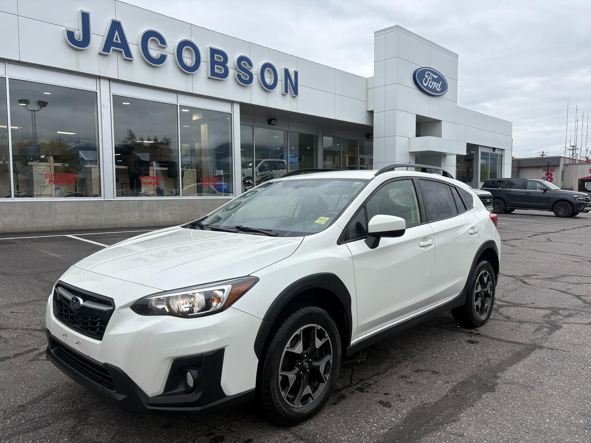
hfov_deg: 67.3
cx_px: 296
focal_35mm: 26
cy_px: 222
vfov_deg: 53.1
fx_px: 444
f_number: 1.6
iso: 50
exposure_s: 1/1117
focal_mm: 5.96
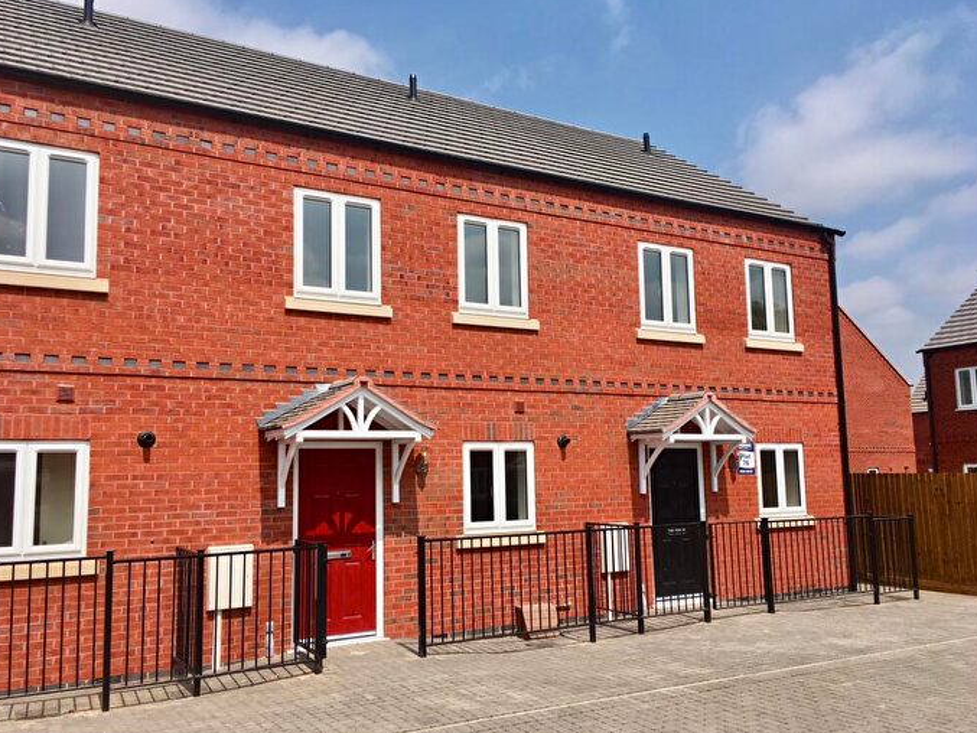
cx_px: 486
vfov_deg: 46.8
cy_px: 372
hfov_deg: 60.0
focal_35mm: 30
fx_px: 847
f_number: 2.2
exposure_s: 1/2653
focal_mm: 4.15
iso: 25
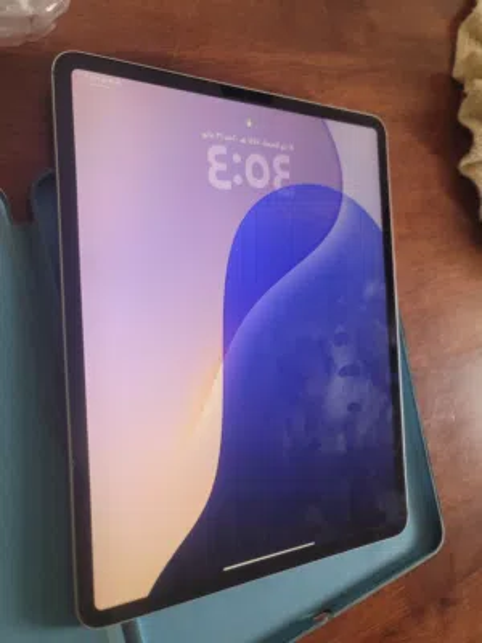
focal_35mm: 25
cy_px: 322
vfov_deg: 69.4
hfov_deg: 54.9
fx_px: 464
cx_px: 241
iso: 160
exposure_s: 1/40
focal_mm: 7
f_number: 1.8
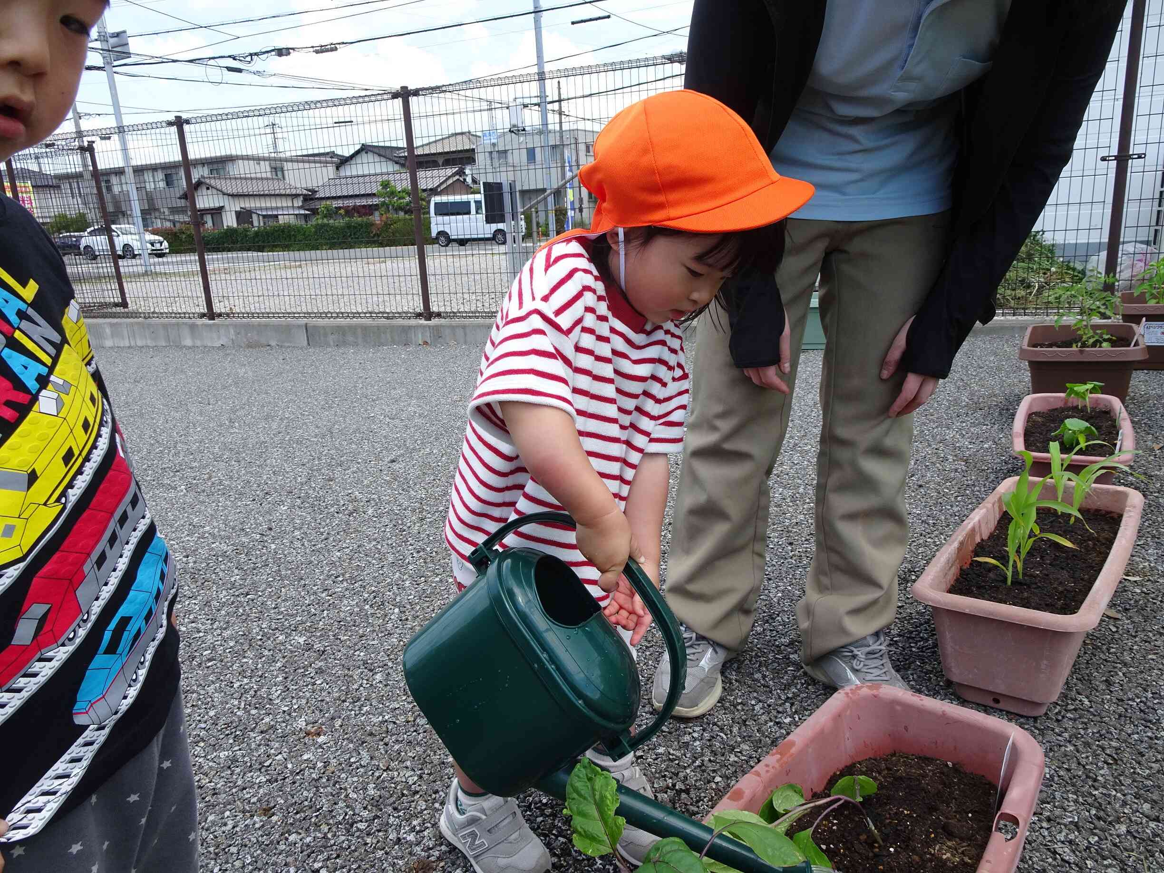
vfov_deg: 56.8
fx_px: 807
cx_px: 582
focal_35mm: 24
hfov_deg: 71.6
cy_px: 436
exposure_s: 1/400
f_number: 3.5
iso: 80
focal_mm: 4.1
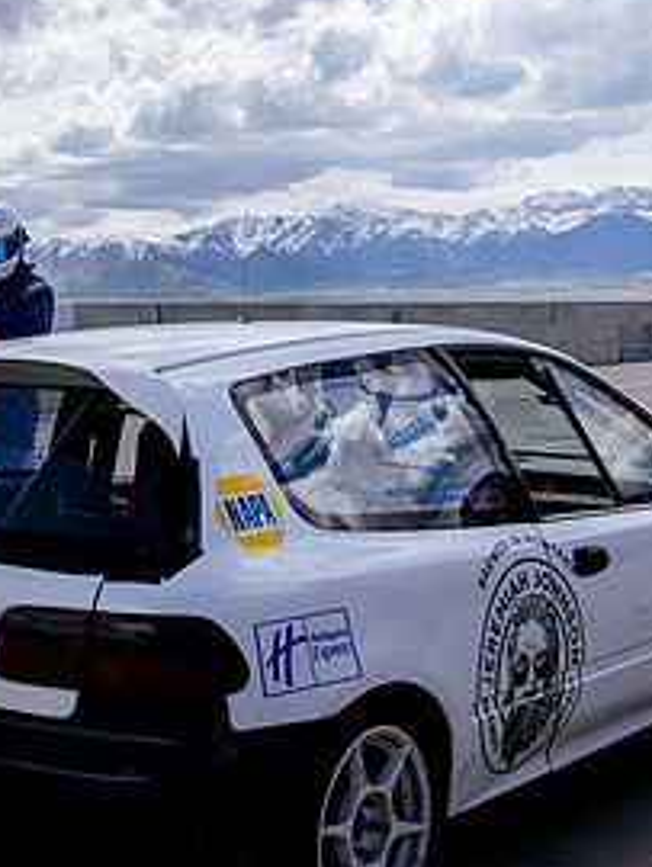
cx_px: 64
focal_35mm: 64
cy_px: 470
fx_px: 1605
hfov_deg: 22.4
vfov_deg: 30.2
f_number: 6.3
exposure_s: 1/500
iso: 125
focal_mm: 31
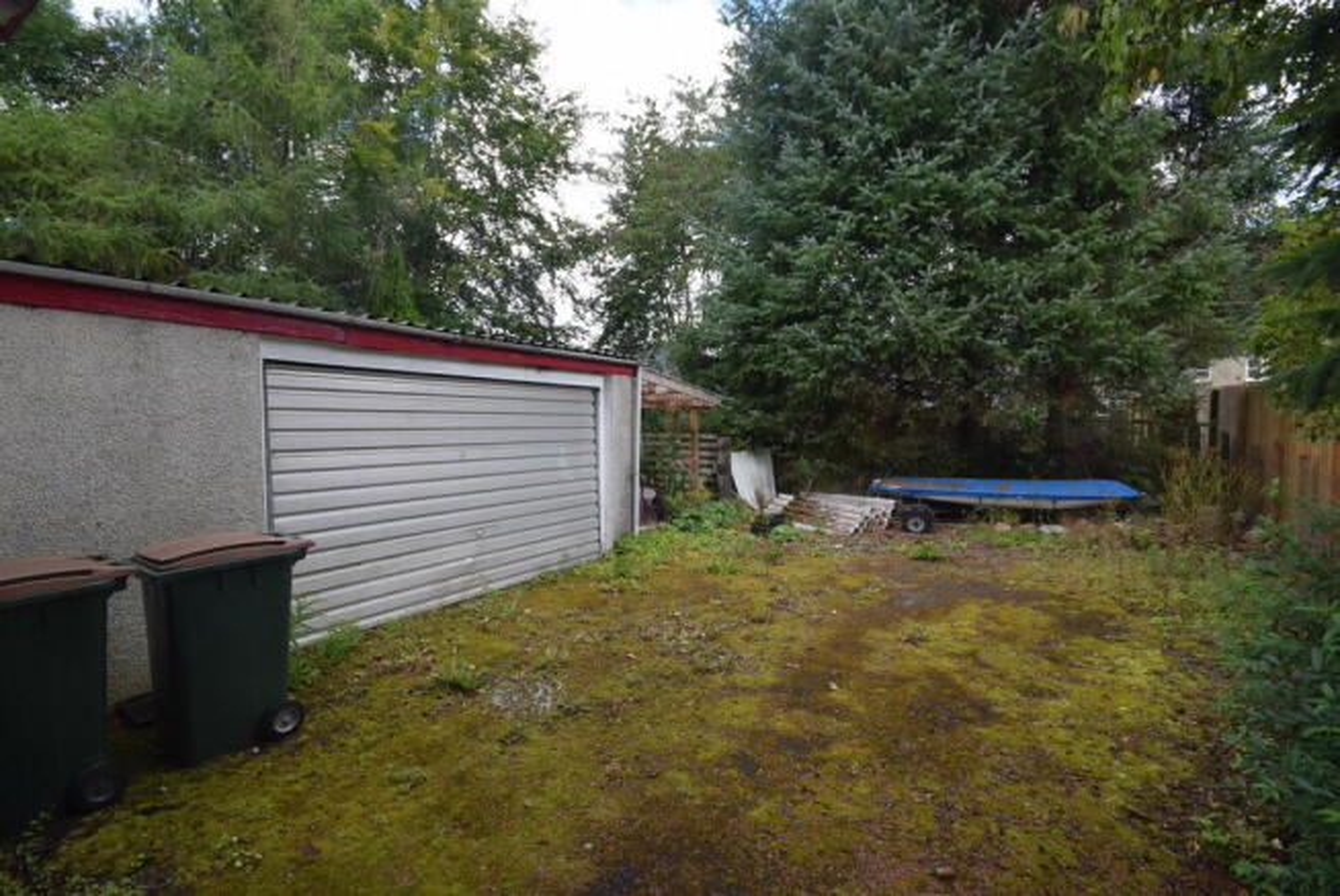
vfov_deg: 77.4
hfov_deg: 100.4
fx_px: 559
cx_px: 670
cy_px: 448
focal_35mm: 15
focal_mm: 10
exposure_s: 1/200
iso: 400
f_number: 7.1
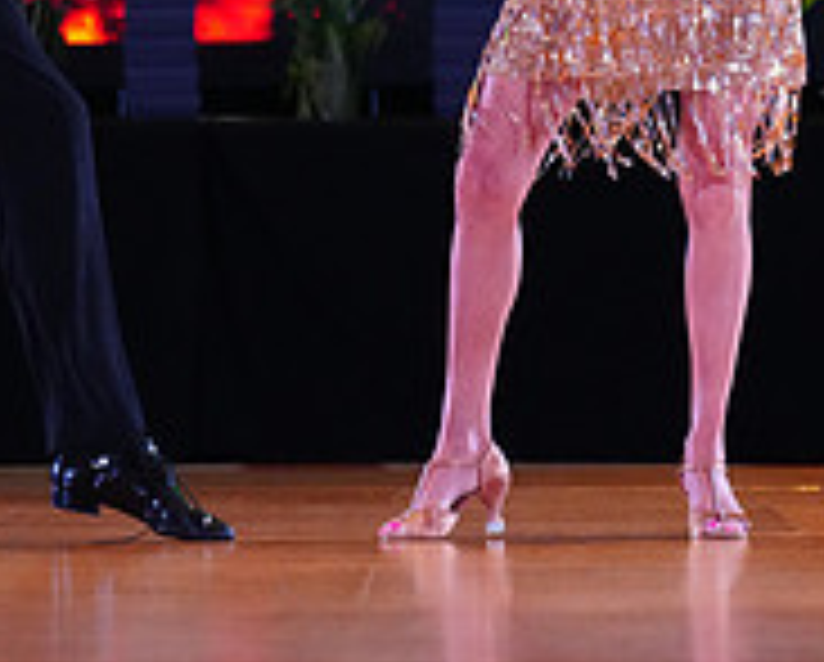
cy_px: -189
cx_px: 304
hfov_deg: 6.4
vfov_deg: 5.1
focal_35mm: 303
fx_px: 7401
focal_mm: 102
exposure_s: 1/400
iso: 6400
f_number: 2.8
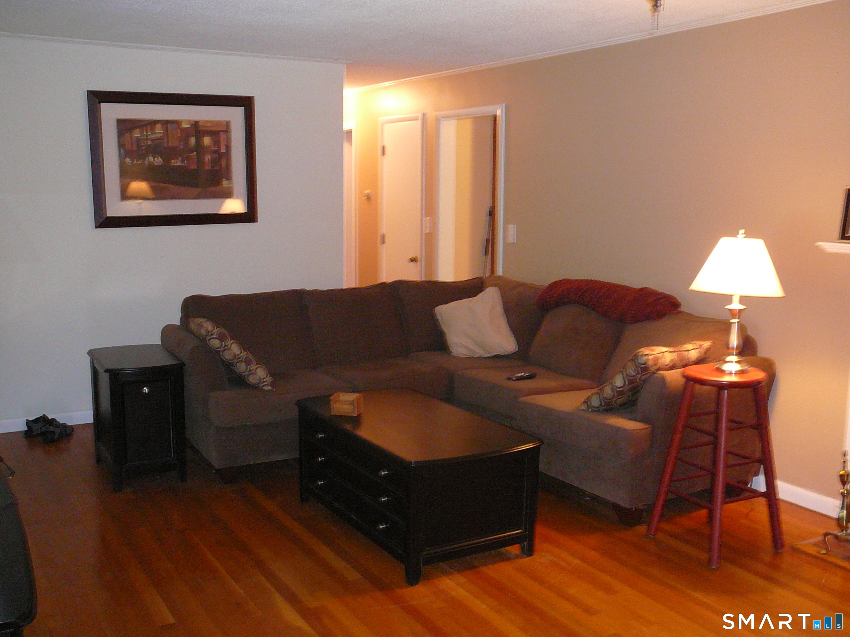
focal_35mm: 35
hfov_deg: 52.6
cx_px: 425
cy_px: 318
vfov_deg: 40.7
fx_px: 859
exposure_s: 1/8
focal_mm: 5.2
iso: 250
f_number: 2.8
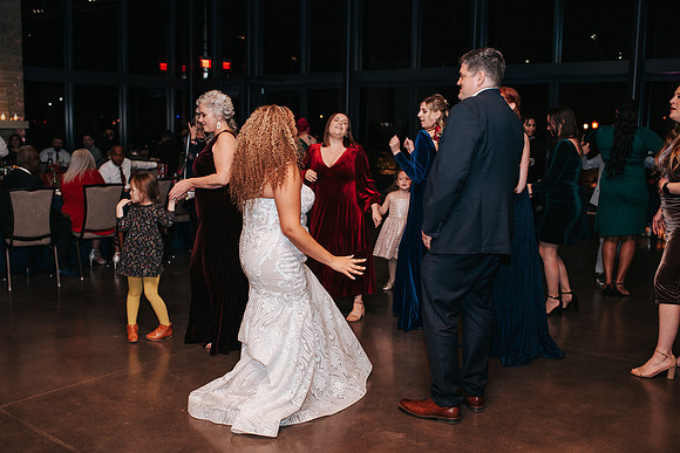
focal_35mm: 38
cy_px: 226
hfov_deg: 50.7
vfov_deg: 35.1
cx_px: 311
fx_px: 717
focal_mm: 35
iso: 1000
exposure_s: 1/200
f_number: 2.8
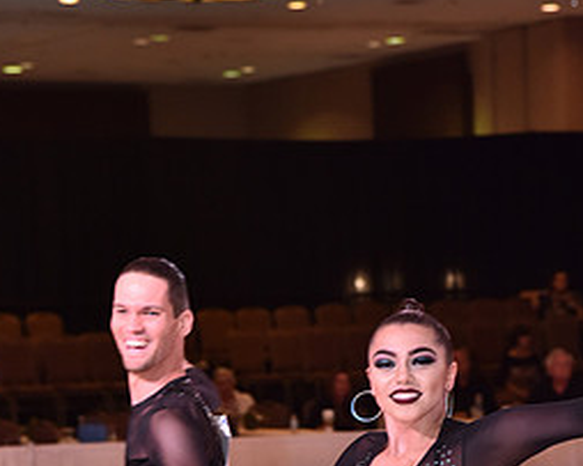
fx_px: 3139
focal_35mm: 182
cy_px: 549
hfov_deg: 10.6
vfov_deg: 8.4
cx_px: 355
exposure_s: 1/250
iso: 2000
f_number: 5
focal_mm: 85
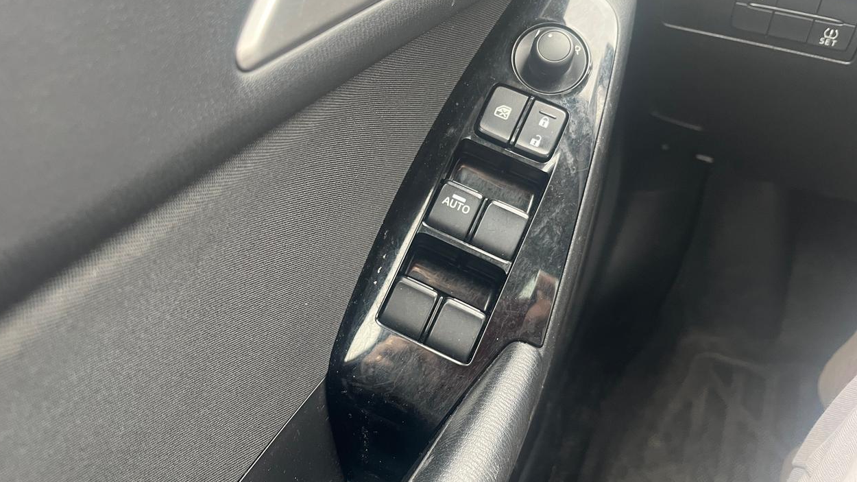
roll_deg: +1.4
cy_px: 190
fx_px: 659
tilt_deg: -38.2
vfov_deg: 40.0
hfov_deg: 66.1
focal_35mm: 29
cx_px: 429
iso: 200
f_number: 1.6
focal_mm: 5.1
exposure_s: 1/60
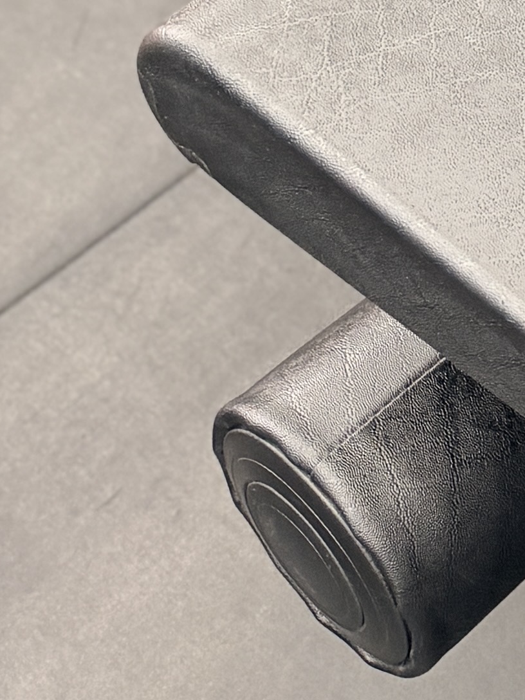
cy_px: -664
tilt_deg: -30.2
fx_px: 2548
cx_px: 1373
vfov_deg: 13.6
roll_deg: +1.4
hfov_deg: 9.9
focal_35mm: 126
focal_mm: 6.76
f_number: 1.78
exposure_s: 1/50
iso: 160
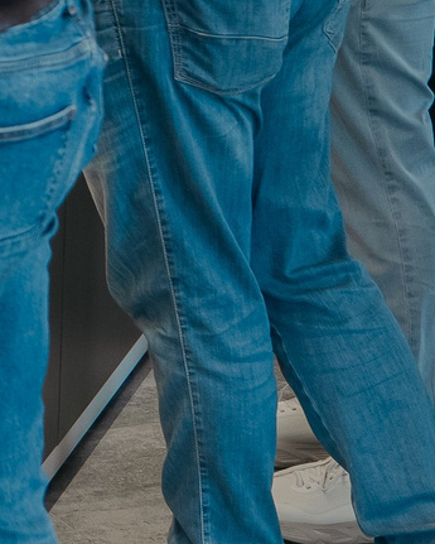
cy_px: -312
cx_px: -765
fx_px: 2510
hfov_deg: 8.6
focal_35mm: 156
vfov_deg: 11.7
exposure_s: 1/160
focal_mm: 28
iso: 160
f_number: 2.5
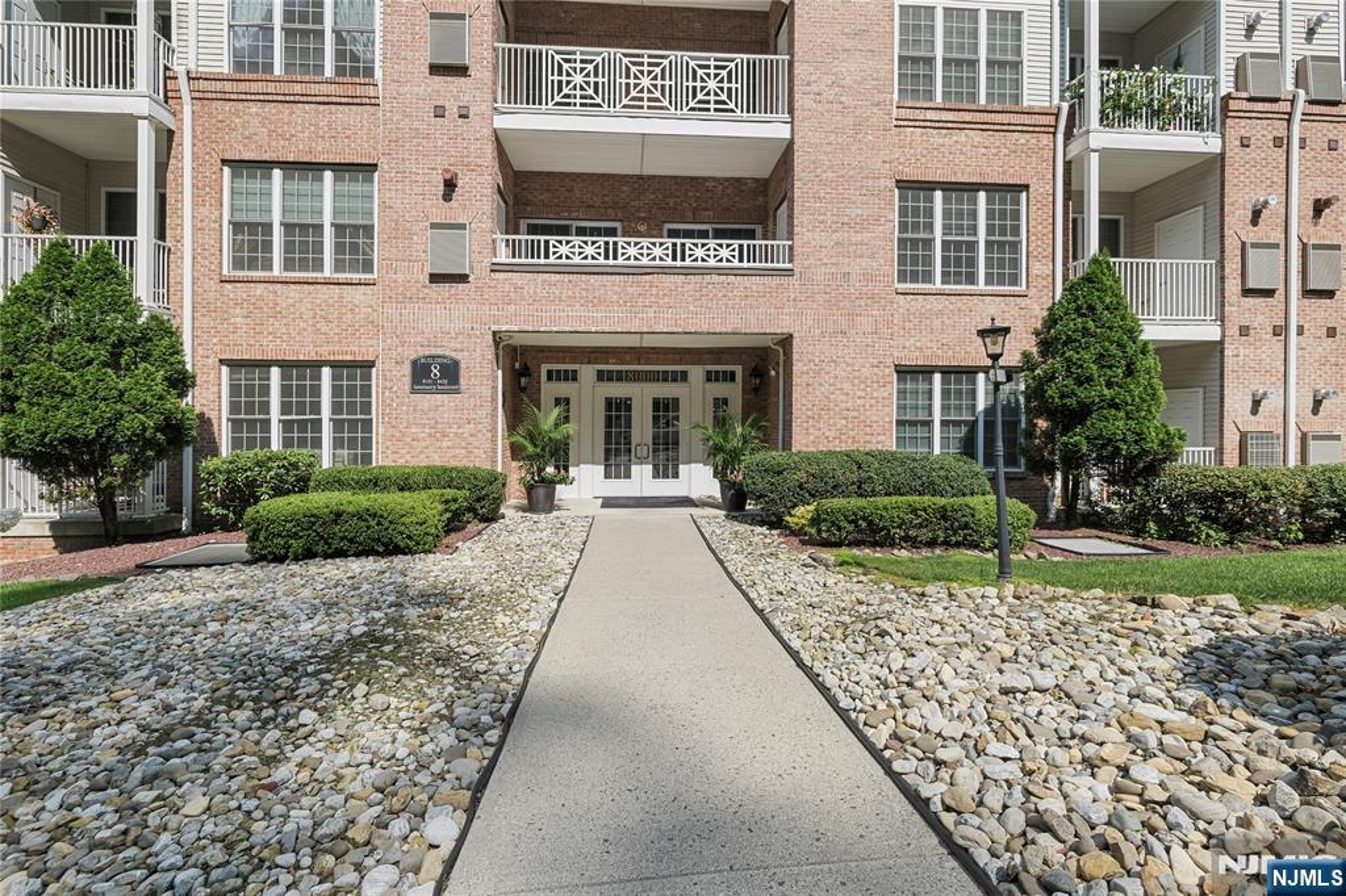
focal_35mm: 15
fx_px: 561
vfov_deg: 77.3
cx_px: 673
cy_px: 448
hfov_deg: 100.4
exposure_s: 1/800
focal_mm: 10
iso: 400
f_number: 5.6
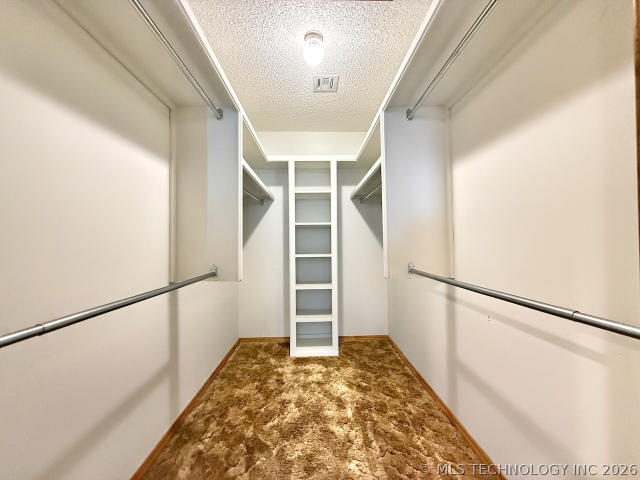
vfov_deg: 85.7
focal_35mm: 14
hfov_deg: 102.1
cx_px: 320
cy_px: 240
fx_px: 259
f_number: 2.2
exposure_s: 1/40
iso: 1250
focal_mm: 2.22
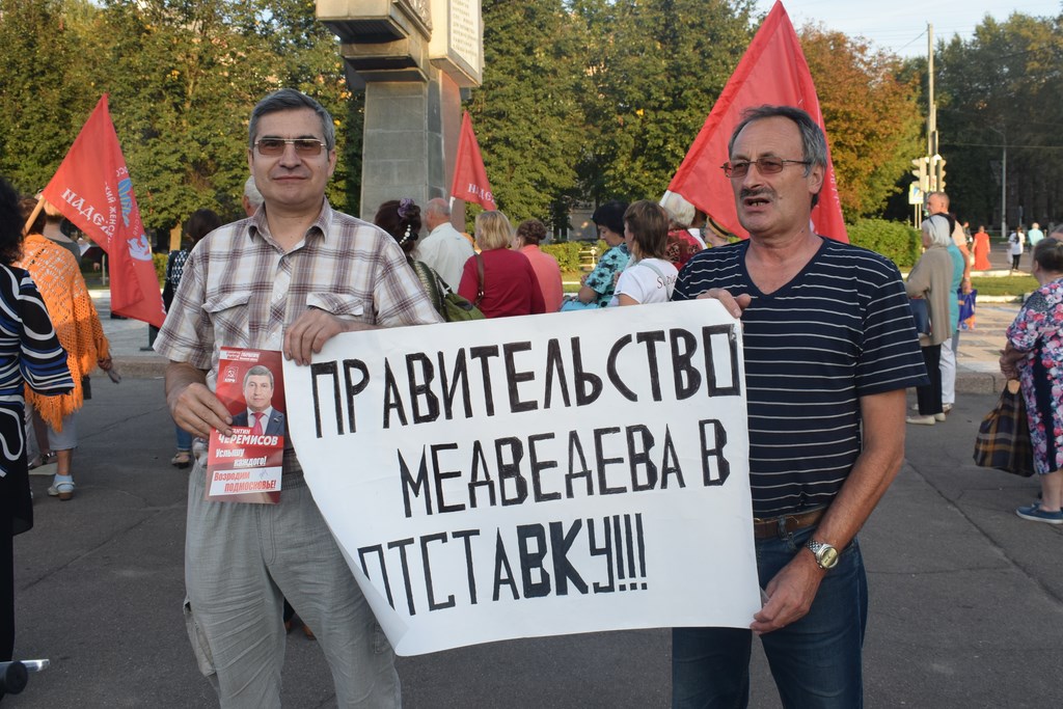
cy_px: 354
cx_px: 532
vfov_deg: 41.7
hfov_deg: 59.5
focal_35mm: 32
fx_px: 930
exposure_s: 1/250
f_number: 8
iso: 400
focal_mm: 21
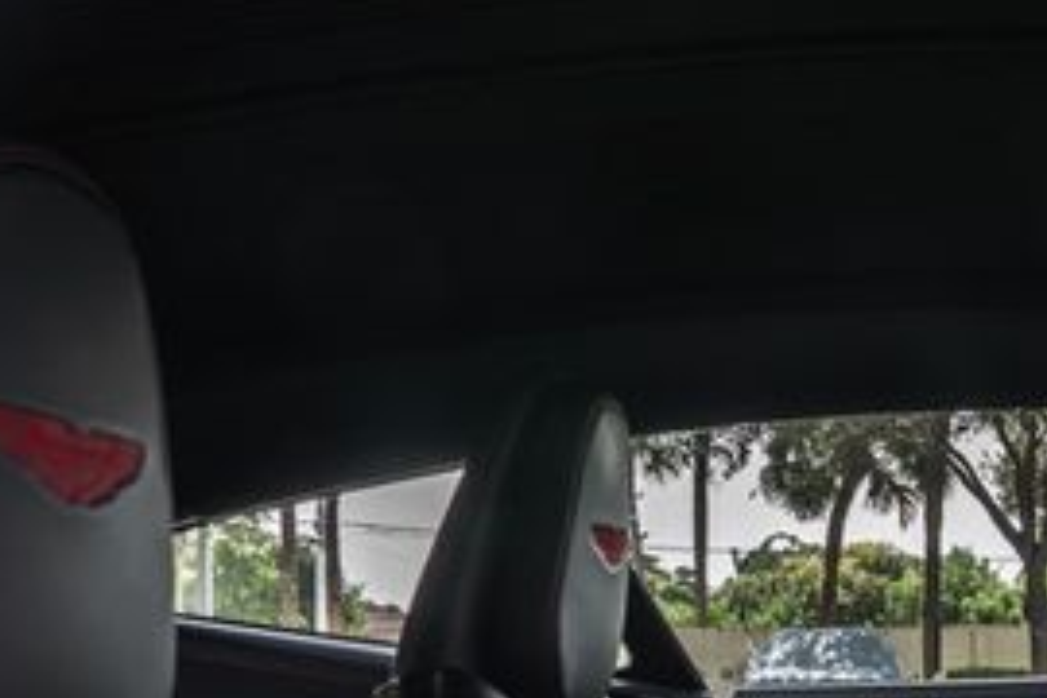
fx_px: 1919
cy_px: 651
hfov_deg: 28.8
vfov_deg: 20.1
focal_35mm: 66
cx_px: 1020
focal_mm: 24
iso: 200
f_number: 8
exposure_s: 1/20
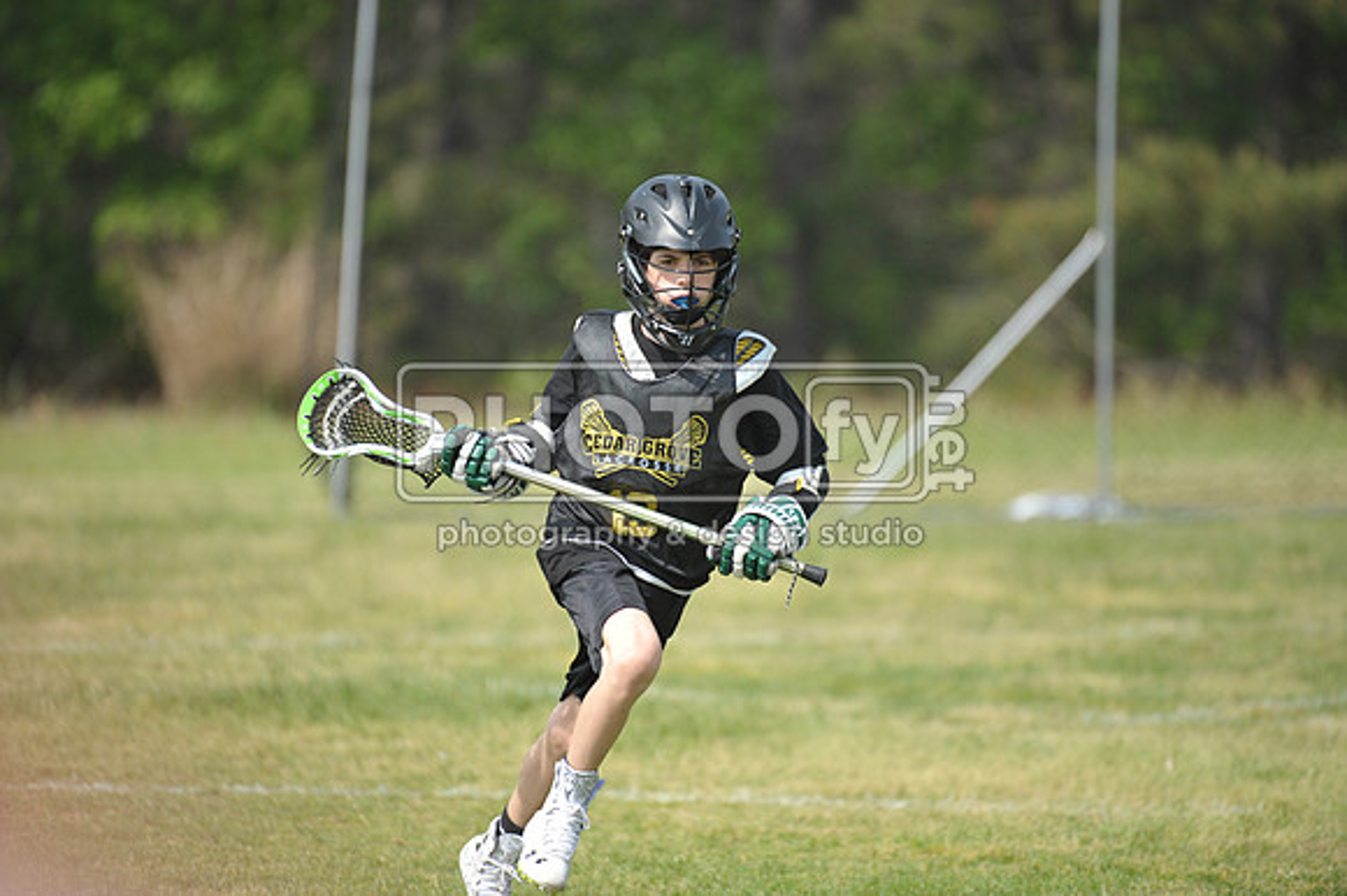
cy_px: 448
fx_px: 14958
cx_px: 674
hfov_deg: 5.2
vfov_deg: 3.4
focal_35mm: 400
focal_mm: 400
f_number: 4
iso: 640
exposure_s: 1/2000
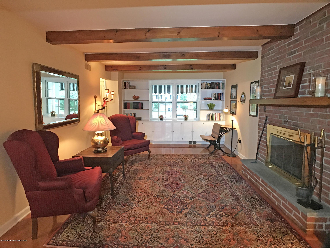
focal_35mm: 28
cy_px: 124
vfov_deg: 49.7
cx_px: 165
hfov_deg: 63.4
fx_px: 267
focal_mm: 3.99
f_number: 1.8
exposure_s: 1/9
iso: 100
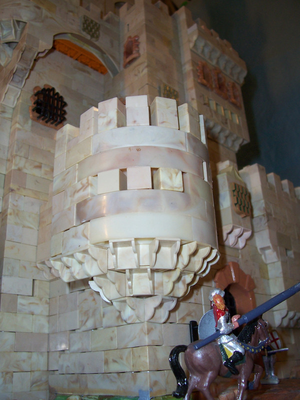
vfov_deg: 54.0
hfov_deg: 41.8
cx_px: 150
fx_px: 393
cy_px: 200
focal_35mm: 34
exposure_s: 1/60
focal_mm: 5.6
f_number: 2.7
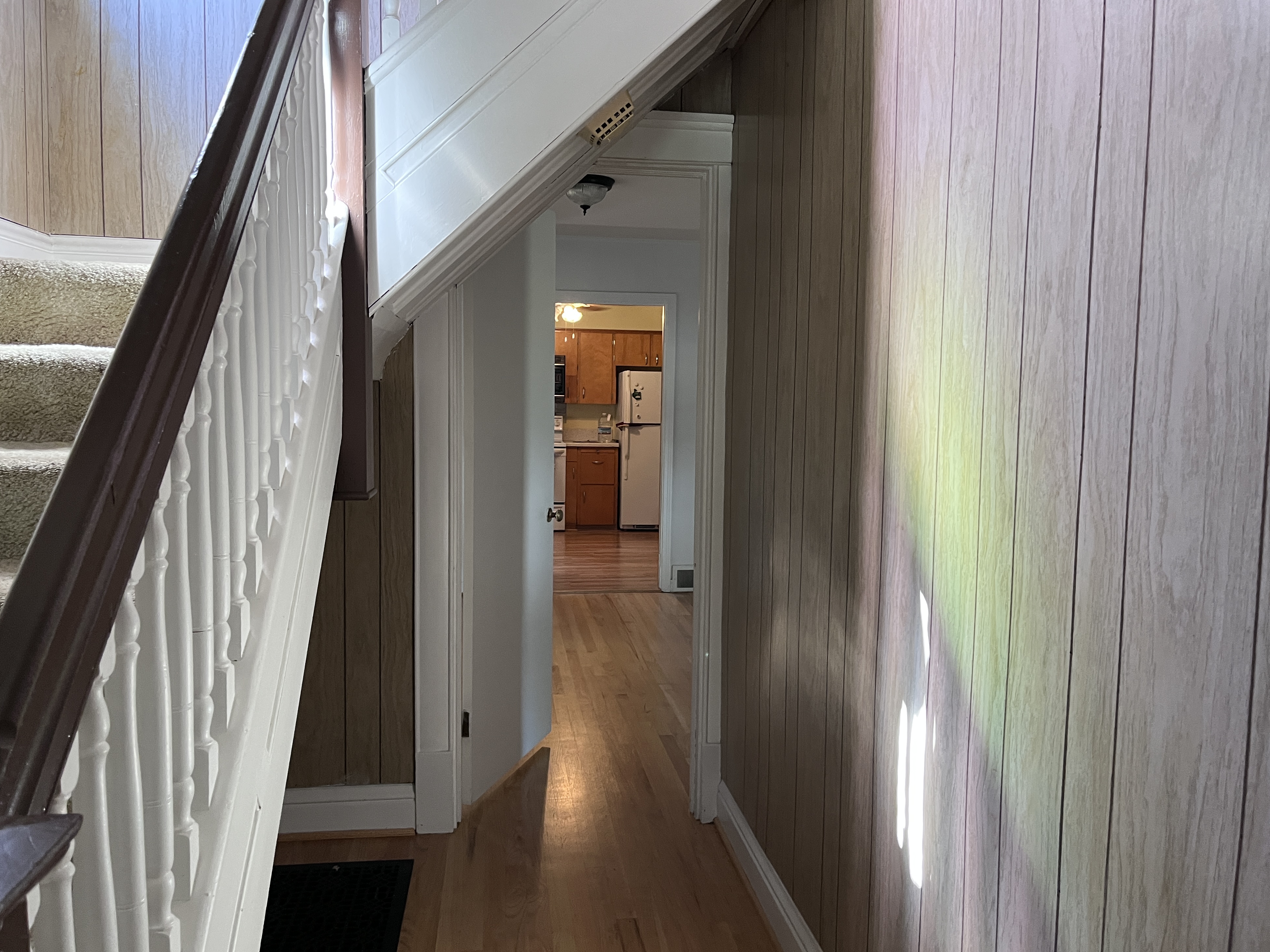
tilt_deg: -4.1
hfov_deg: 65.3
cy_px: 489
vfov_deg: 51.3
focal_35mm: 27
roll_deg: -0.4
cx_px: 647
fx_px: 991
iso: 200
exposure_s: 1/60
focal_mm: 5.1
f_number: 1.6
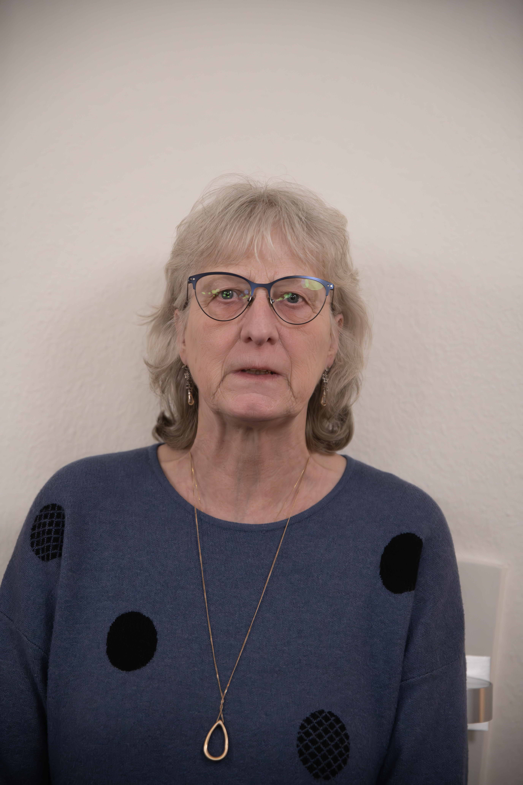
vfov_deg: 29.7
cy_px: 392
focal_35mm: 68
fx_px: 1482
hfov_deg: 20.0
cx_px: 262
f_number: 2.8
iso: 3200
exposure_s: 1/160
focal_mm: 68
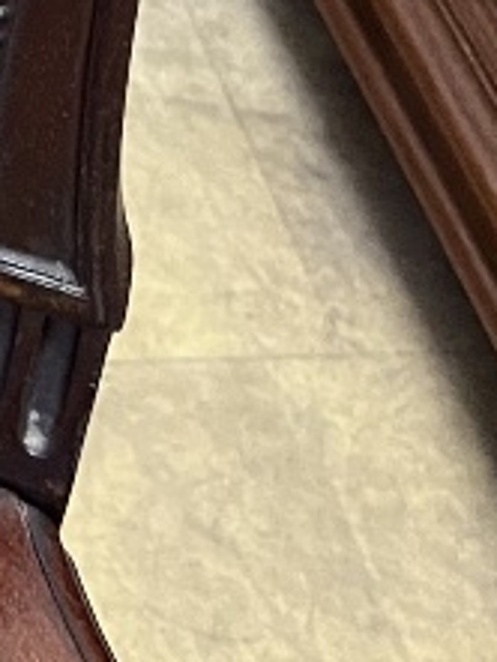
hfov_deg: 9.2
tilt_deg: -29.8
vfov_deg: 11.5
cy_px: -938
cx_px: -763
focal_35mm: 141
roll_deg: -1.2
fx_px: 2697
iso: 320
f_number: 1.6
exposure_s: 1/50
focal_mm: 5.1
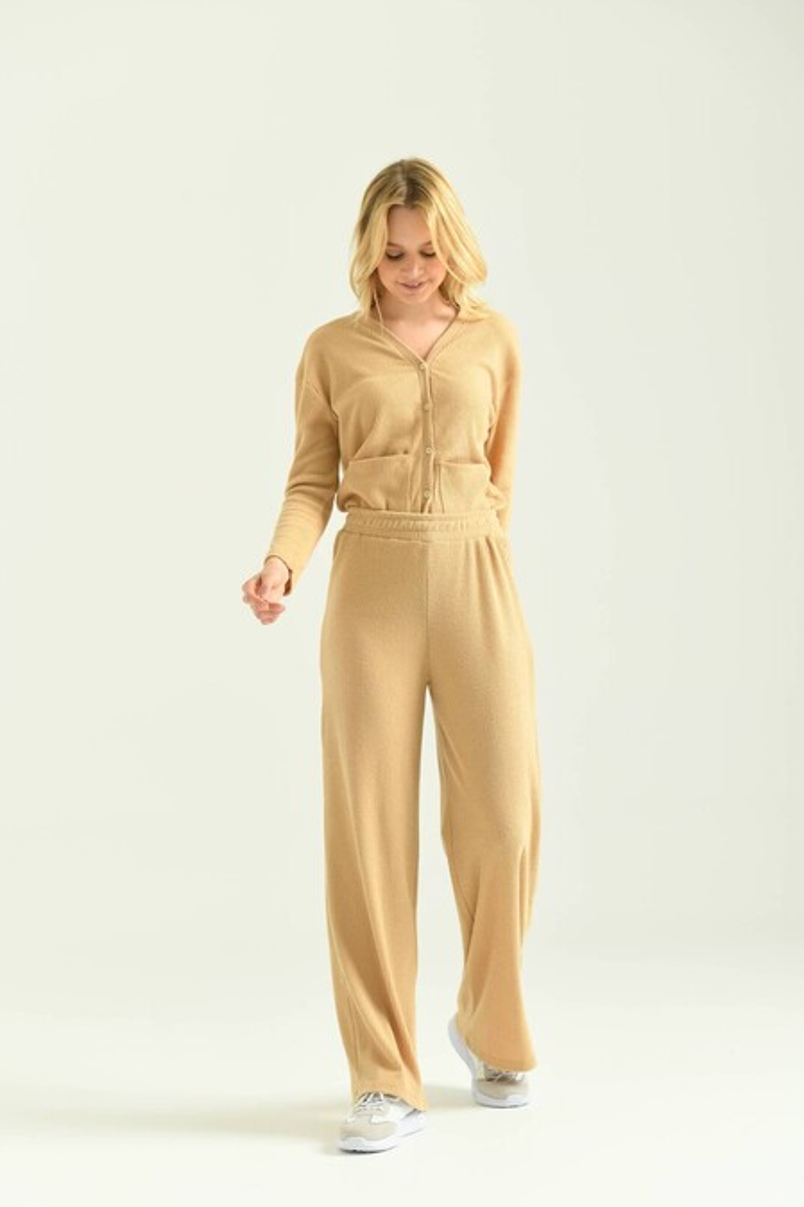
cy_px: 666
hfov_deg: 15.4
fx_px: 2983
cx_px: 401
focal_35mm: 89
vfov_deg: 22.9
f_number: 5.6
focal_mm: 80
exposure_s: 1/160
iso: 125
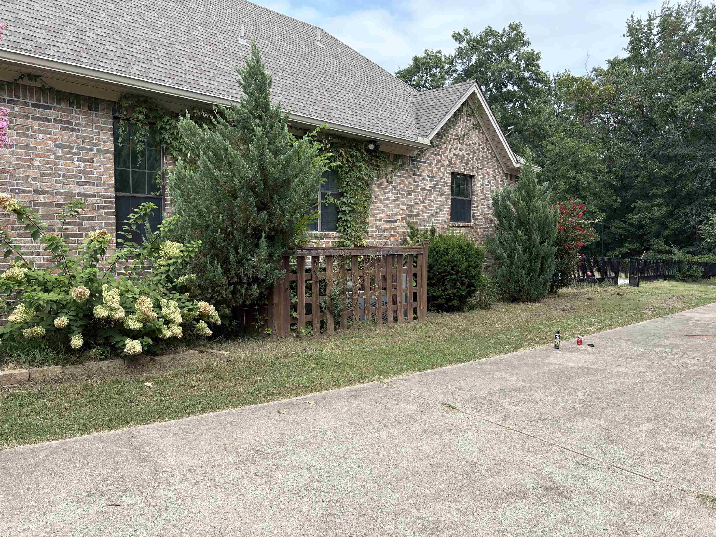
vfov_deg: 53.1
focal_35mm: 26
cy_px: 268
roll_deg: +0.0
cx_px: 358
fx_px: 538
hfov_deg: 67.3
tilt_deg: -3.4
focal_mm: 5.96
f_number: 1.6
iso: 50
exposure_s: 1/895
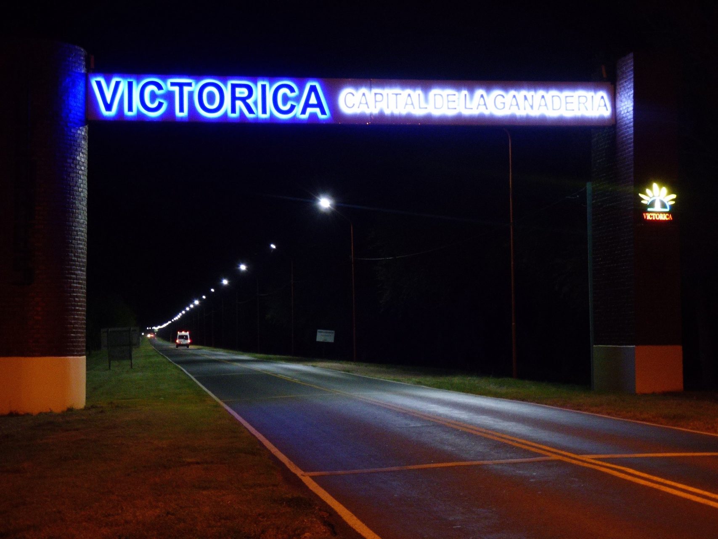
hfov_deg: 31.7
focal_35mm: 61
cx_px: 359
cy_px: 270
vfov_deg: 24.0
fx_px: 1265
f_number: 4.1
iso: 100
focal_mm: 10.34
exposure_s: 1/4
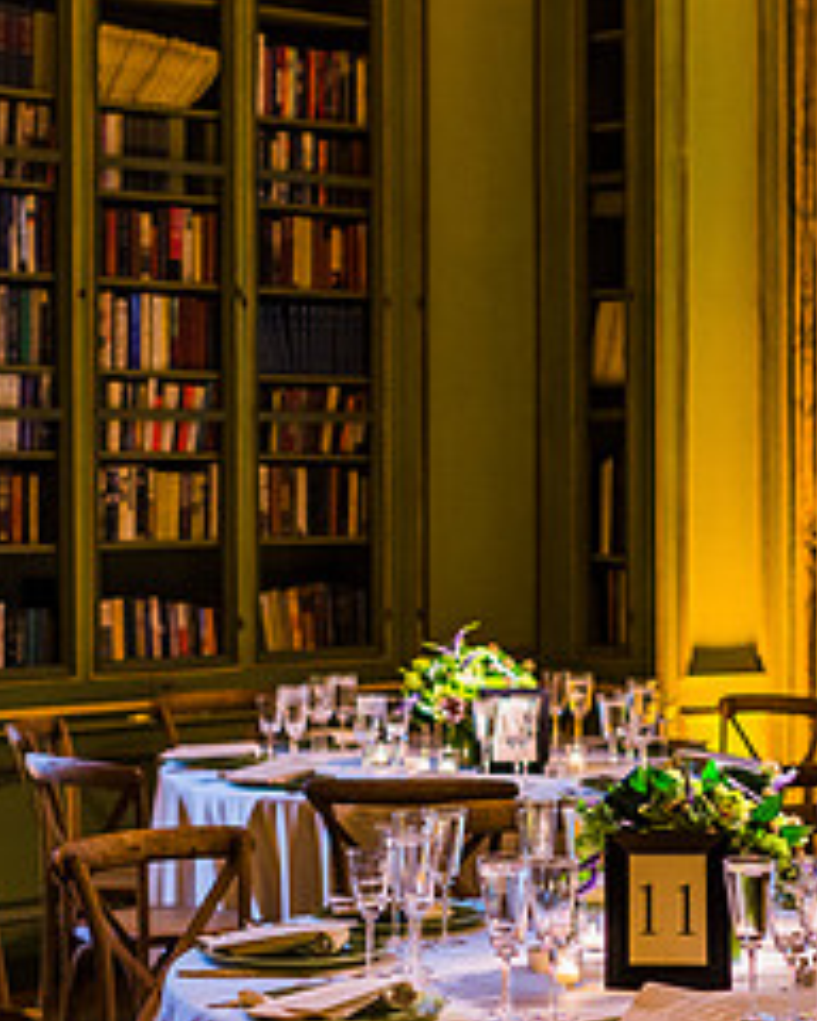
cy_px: 510
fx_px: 2660
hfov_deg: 17.4
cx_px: 489
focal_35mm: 88
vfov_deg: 21.7
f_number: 2
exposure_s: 1/100
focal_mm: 50
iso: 800
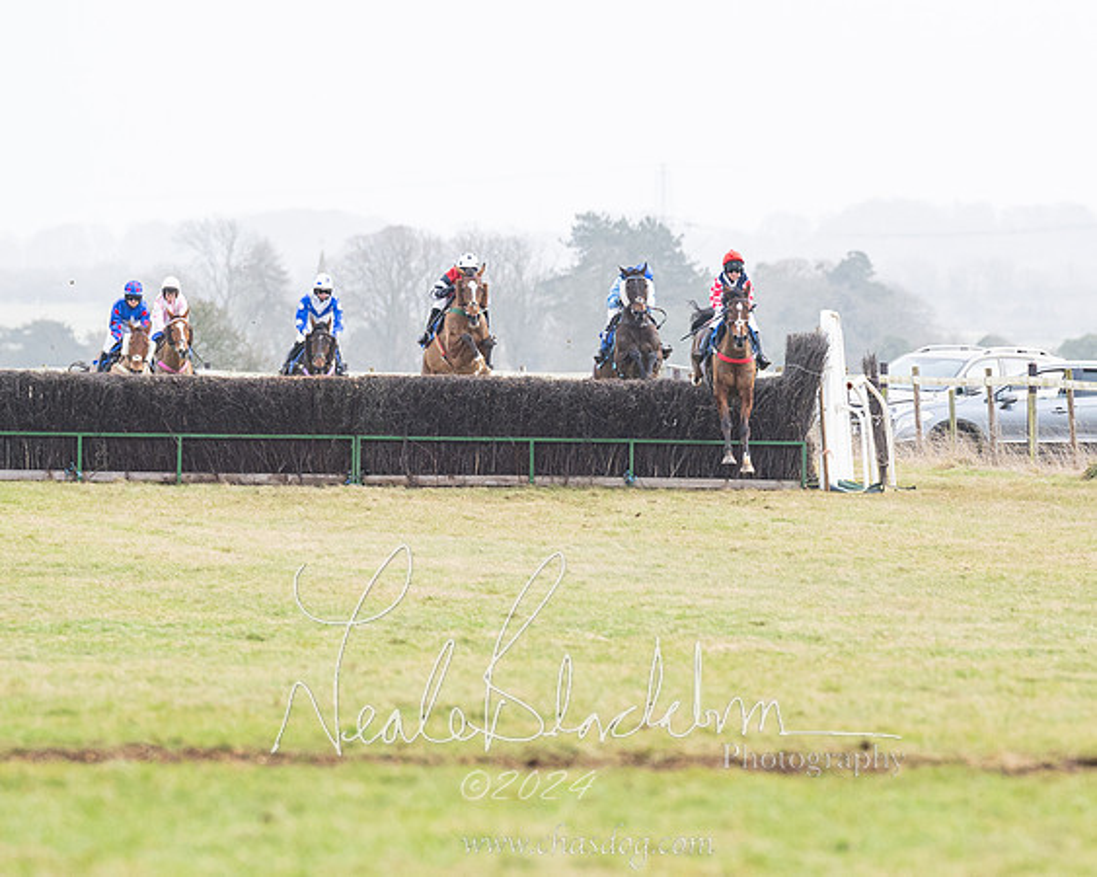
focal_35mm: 441
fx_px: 14307
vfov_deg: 3.5
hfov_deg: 4.4
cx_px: 716
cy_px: 442
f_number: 4
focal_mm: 200
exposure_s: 1/800
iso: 400
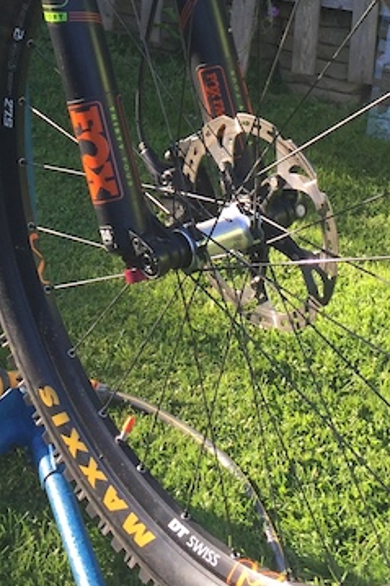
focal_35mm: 86
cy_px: -13
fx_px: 1399
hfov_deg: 15.8
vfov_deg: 22.6
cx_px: 70
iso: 32
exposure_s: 1/324
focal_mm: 4.15
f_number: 2.2
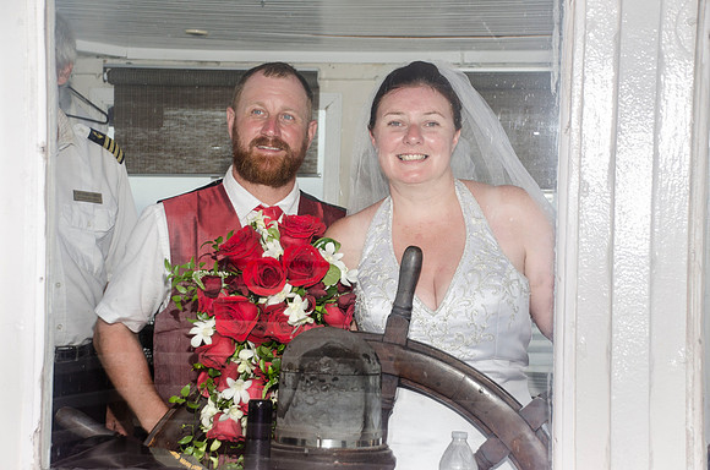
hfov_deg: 27.0
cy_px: 235
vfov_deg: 18.1
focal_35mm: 75
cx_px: 355
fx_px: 1476
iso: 100
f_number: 5.6
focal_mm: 50
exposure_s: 1/160
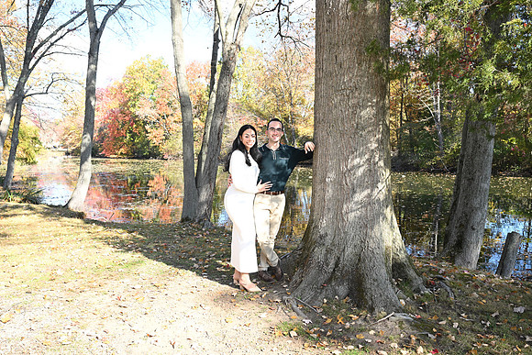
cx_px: 266
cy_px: 178
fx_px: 429
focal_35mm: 29
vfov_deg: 45.0
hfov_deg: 63.6
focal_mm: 29
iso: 200
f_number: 6.3
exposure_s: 1/100
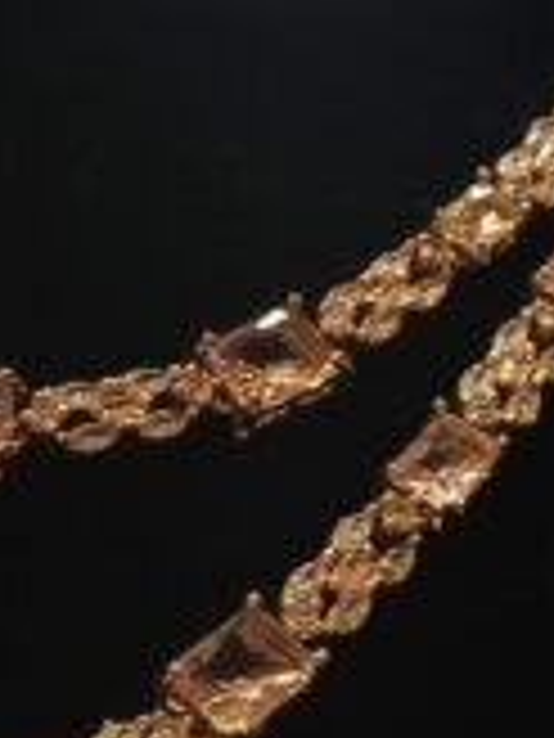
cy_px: 349
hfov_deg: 10.5
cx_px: 27
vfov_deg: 14.1
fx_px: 2987
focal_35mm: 140
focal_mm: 3.98
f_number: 1.8
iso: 400
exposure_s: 1/100
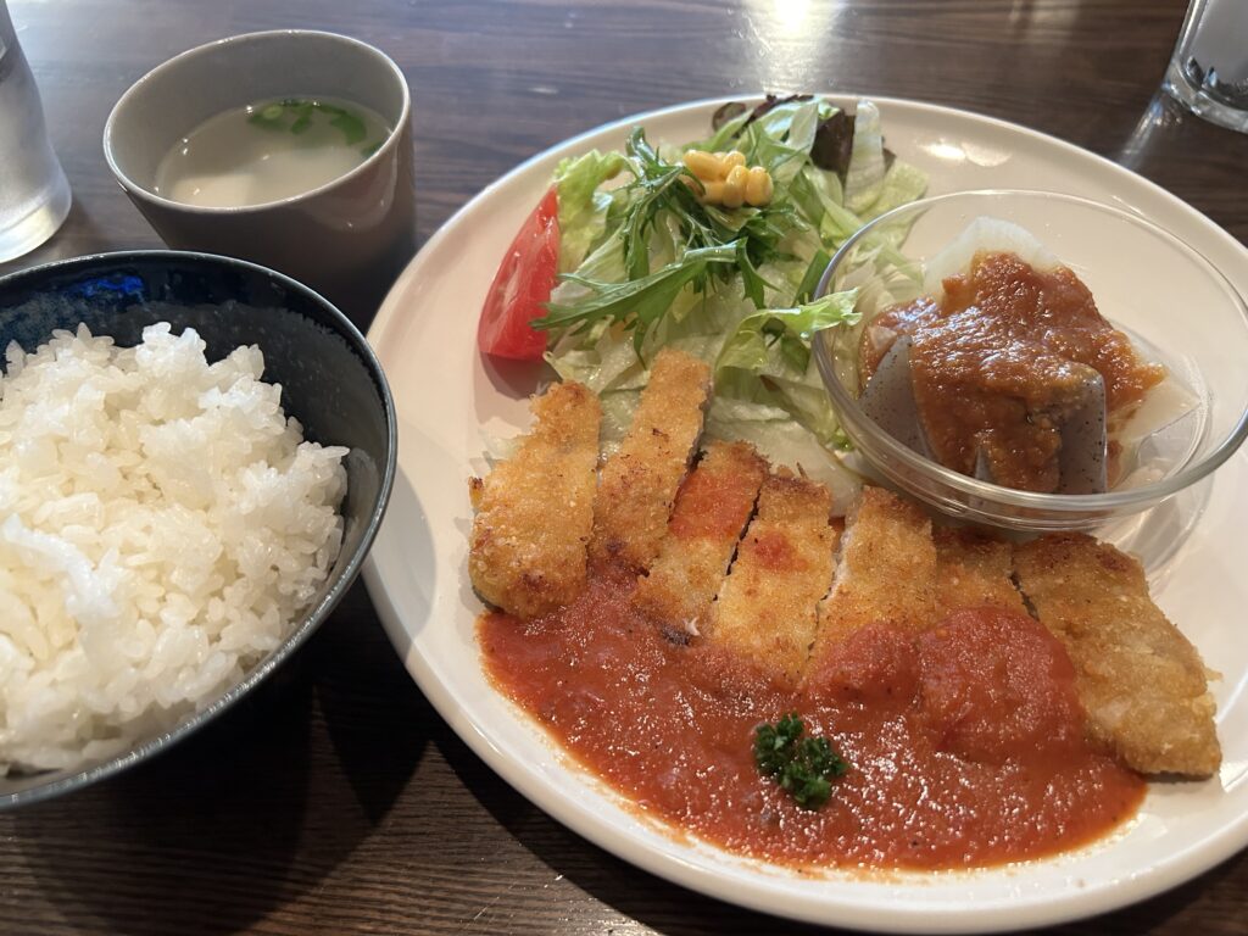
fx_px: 937
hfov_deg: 67.3
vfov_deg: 53.1
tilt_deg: -53.9
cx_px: 624
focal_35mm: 26
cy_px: 468
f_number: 1.5
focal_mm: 5.7
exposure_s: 1/60
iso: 400
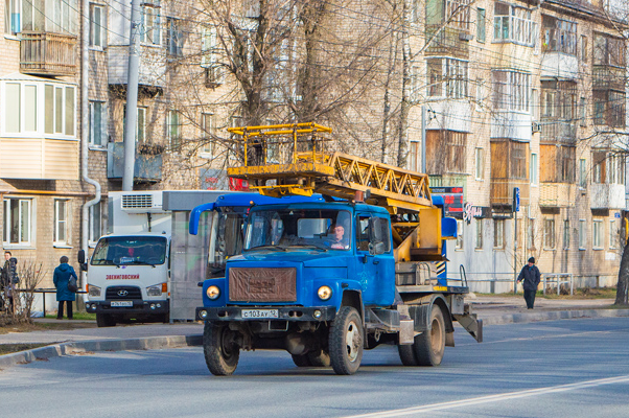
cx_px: 266
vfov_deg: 11.0
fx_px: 2160
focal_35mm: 124
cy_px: 137
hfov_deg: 16.6
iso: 400
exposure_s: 1/1250
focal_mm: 55
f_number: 5.6
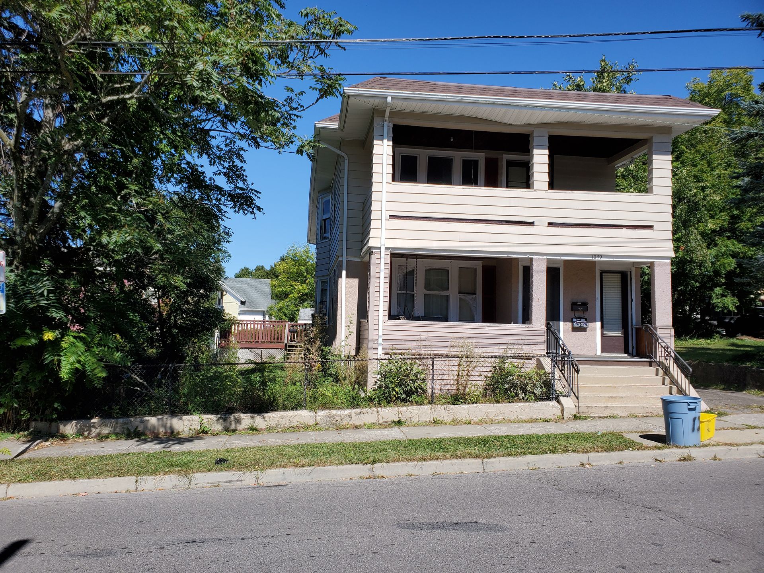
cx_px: 382
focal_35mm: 26
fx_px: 574
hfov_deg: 67.3
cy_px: 286
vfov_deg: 53.1
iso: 50
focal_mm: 4.3
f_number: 2.4
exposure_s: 1/1604
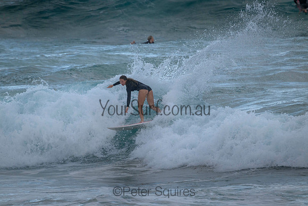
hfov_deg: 2.6
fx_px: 6846
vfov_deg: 1.7
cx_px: 154
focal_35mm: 800
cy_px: 103
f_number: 11
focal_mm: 800
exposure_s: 1/1600
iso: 1600
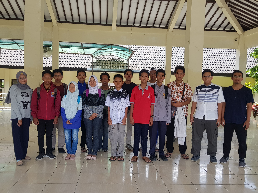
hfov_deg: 67.3
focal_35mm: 26
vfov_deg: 53.1
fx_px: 194
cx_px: 129
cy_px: 96
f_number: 1.7
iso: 40
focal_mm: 4.2
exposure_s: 1/327
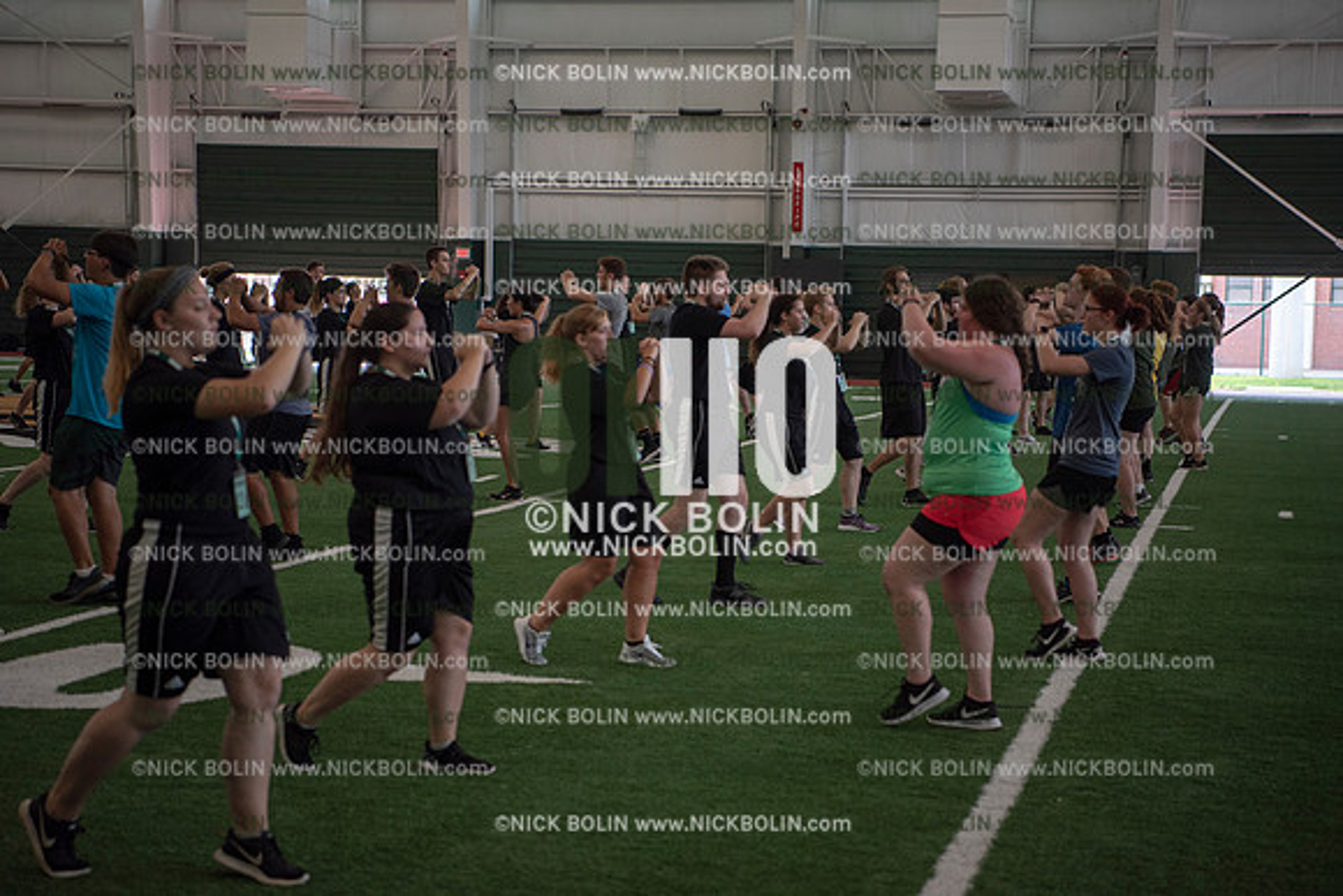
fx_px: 2612
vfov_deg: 19.5
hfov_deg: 28.8
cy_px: 448
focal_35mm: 70
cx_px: 672
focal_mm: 70
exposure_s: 1/320
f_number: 3.2
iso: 640
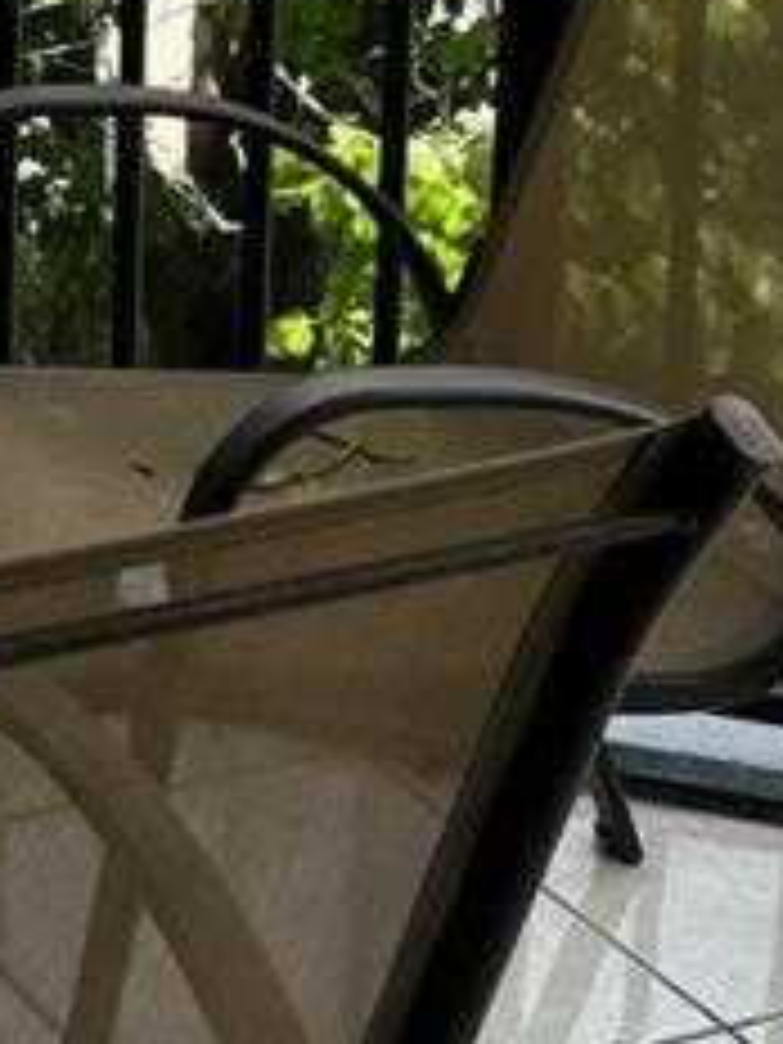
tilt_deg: -14.6
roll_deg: +2.5
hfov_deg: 11.2
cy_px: -248
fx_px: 3740
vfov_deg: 15.3
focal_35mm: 124
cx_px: -554
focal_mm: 6.76
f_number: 1.78
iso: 80
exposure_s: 1/1042
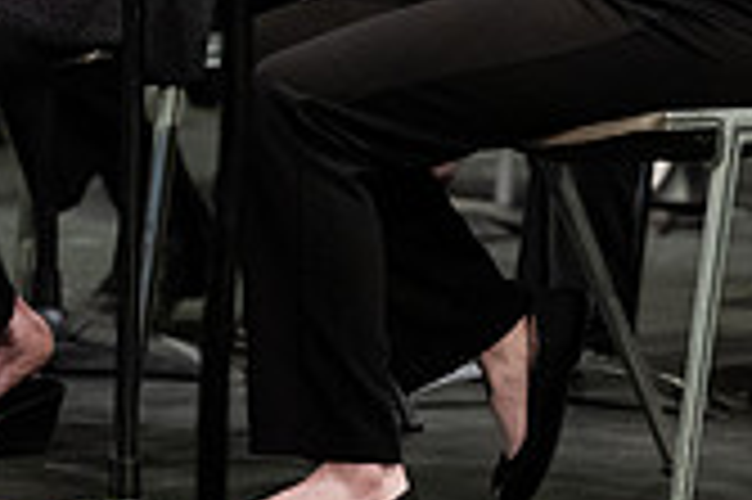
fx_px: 21765
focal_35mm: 1043
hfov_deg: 2.0
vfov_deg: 1.3
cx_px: 522
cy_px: -182
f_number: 3.2
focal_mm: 300
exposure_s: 1/320
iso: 4000
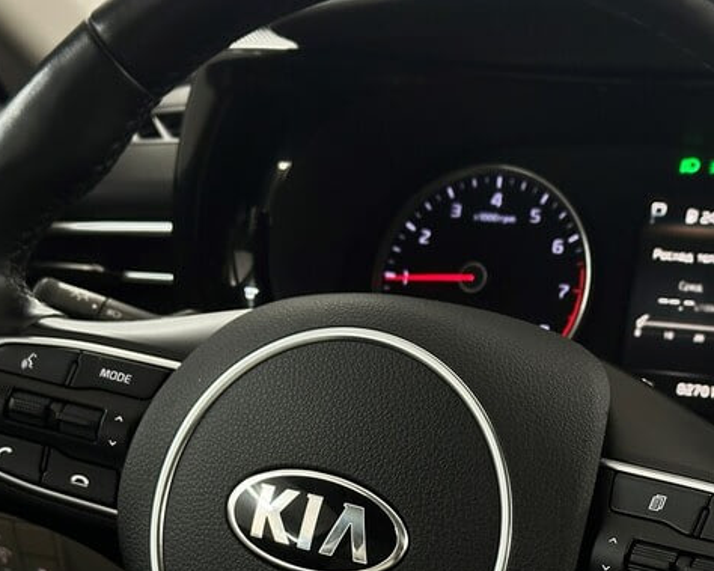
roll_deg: +0.8
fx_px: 1880
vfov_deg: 17.1
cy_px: 496
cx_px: 417
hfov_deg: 21.5
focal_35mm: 89
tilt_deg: -16.9
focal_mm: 6.86
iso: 250
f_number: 1.78
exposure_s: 1/50
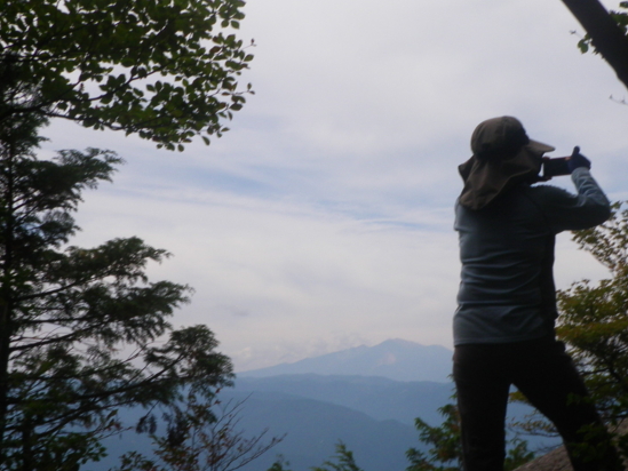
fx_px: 925
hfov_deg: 37.4
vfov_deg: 28.6
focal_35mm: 51
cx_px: 364
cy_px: 233
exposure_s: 1/320
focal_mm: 6.2
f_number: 6.3
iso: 64
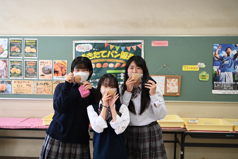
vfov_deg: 42.3
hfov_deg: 60.3
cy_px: 80
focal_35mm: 31
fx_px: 205
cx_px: 119
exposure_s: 1/125
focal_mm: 31
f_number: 2.8
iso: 560
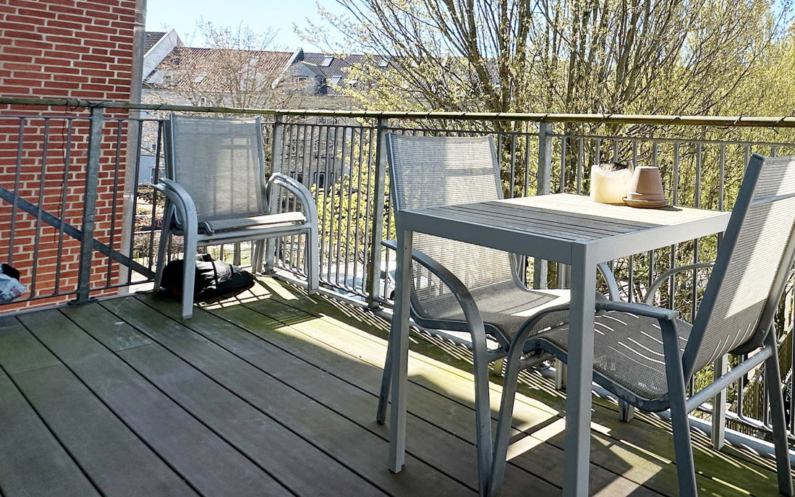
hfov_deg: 61.6
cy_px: 113
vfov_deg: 44.2
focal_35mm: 27
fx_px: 585
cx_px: 657
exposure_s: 1/1182
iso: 50
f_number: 2.2
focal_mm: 2.22
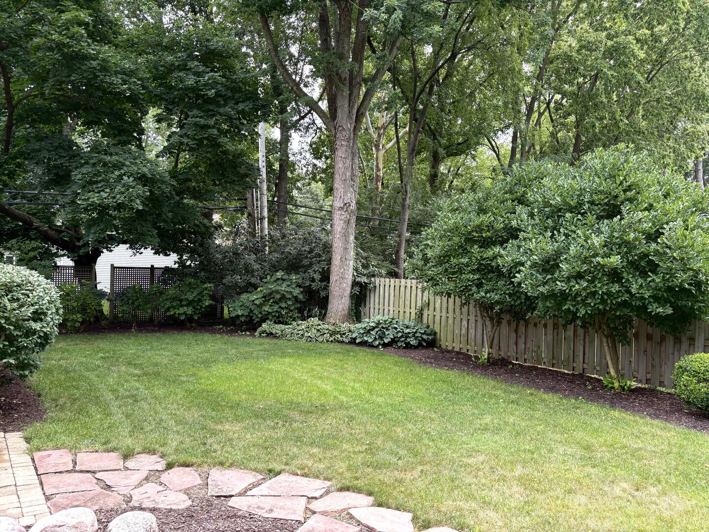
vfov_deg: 53.1
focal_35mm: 26
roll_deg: -1.1
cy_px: 266
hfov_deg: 67.3
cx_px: 354
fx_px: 533
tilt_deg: +1.2
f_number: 1.6
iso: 50
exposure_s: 1/373
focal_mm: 5.96
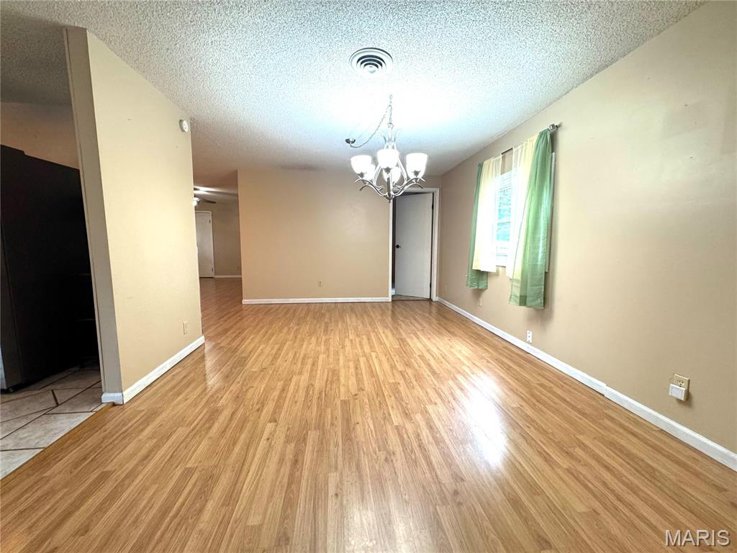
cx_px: 368
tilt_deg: -7.4
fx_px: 298
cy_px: 276
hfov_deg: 102.1
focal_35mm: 14
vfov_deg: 85.7
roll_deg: -0.5
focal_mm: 2.22
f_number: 2.2
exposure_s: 1/60
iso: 250
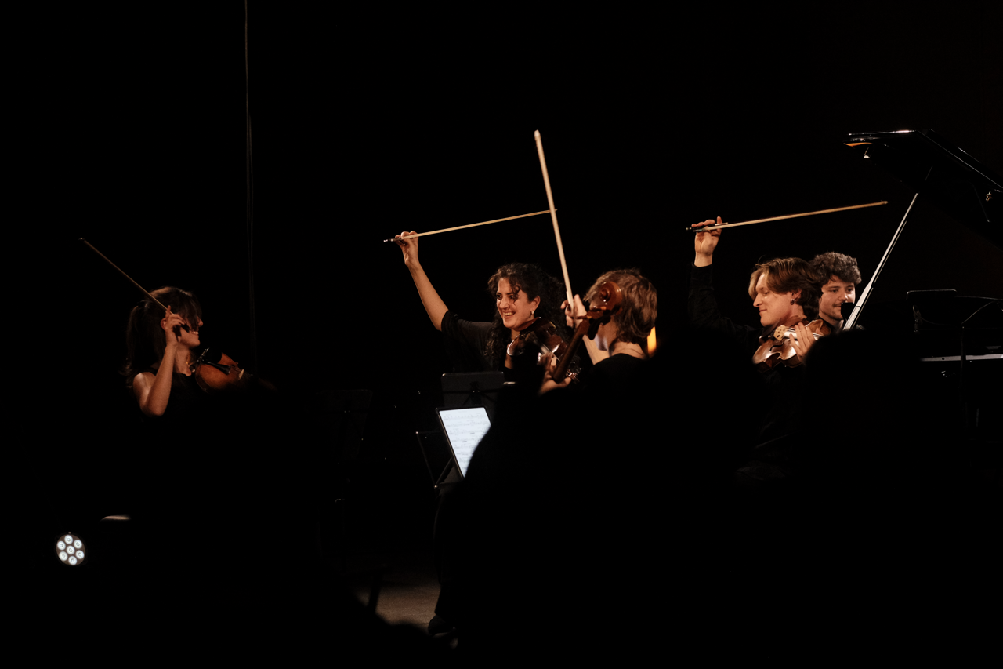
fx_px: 3761
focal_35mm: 135
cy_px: 334
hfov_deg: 15.2
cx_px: 502
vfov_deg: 10.2
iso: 6400
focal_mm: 90
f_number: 3.6
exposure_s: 1/125
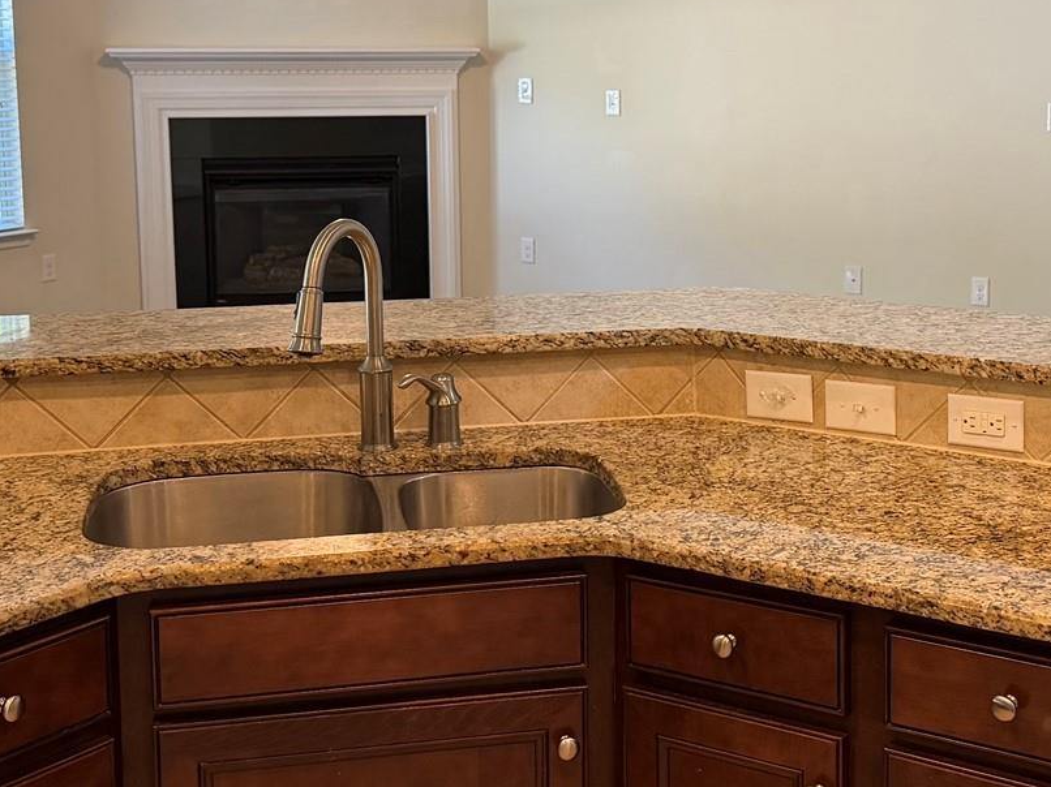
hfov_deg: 31.5
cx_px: 664
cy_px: 255
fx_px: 1852
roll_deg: -1.1
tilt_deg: -7.6
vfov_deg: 23.9
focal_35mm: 61
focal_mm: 6.76
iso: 160
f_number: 1.78
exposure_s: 1/60
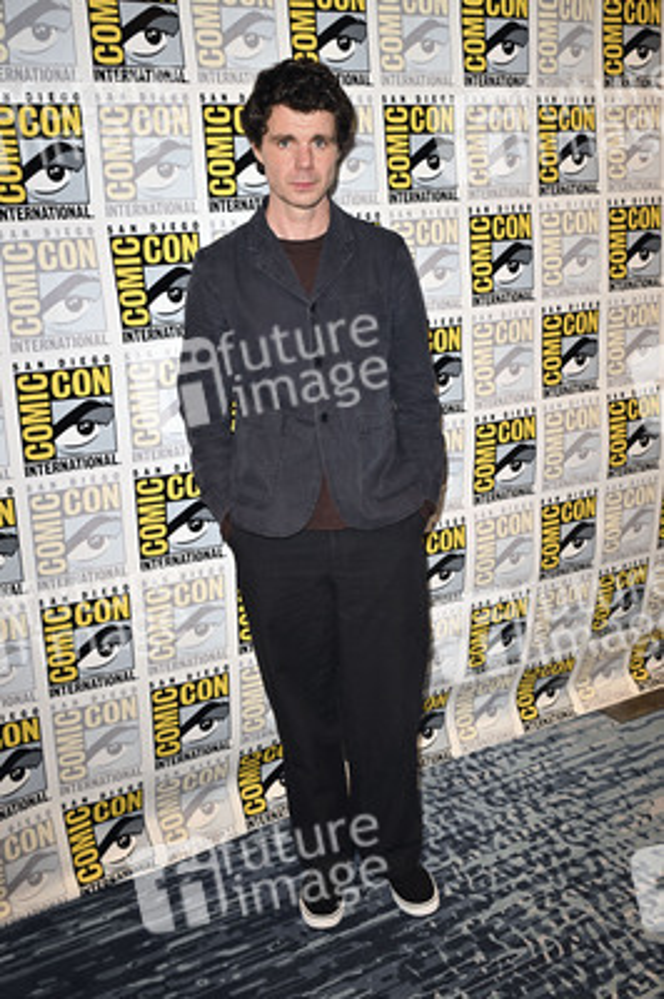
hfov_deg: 36.8
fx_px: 998
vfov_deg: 53.2
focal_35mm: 36
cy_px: 500
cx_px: 332
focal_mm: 36
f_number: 4.5
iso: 1600
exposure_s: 1/250
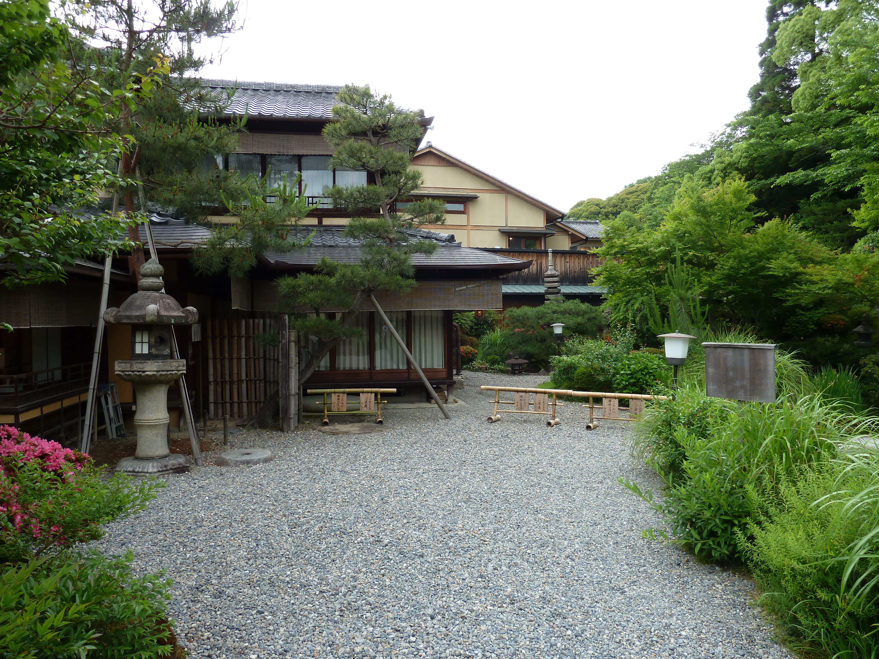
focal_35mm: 25
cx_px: 440
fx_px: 635
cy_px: 330
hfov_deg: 69.4
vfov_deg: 54.9
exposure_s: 1/100
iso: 80
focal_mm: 4.1
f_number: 3.3
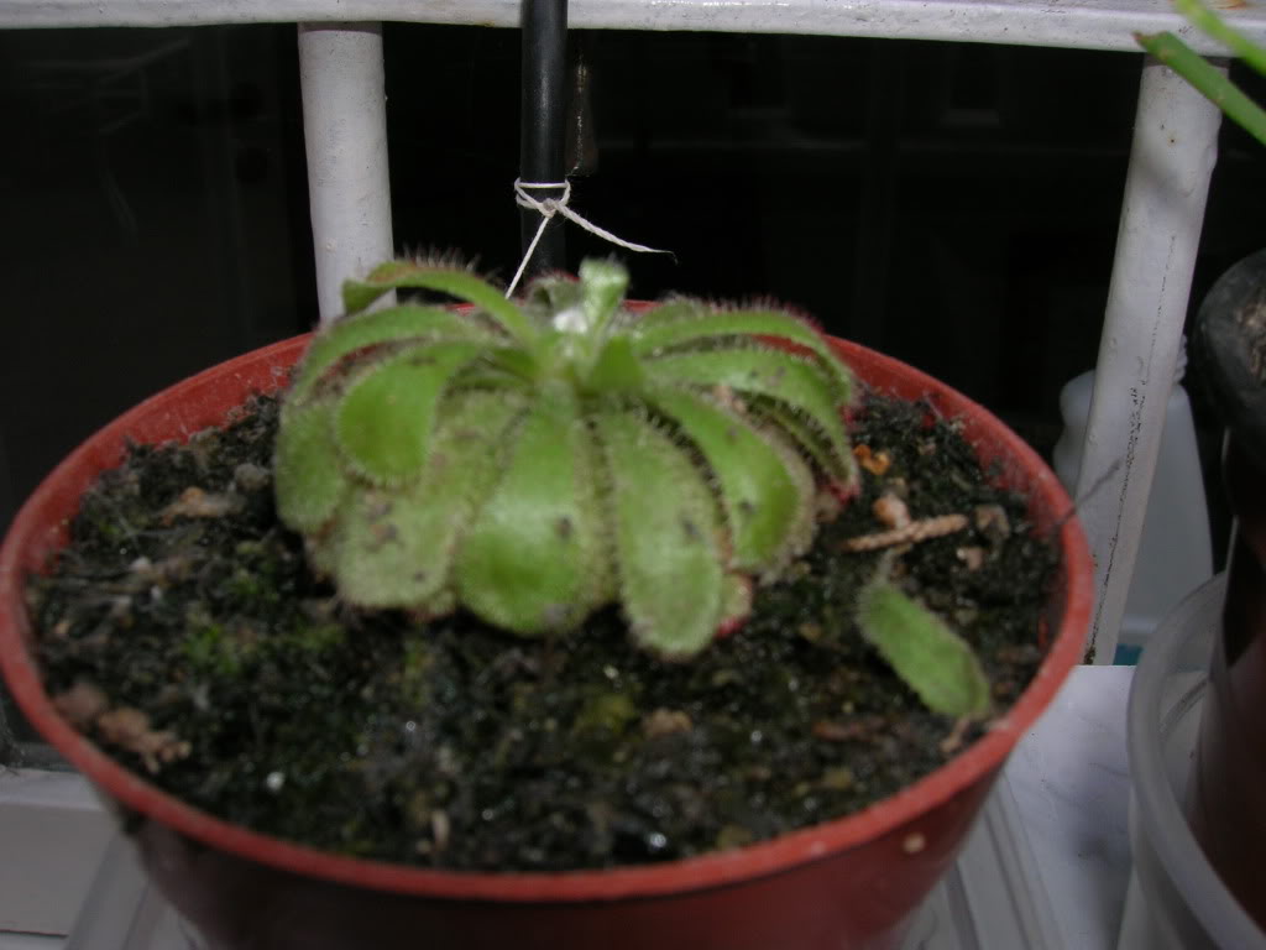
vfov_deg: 41.8
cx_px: 633
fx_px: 1243
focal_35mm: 34
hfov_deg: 54.0
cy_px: 475
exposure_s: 1/60.1
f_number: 4.9
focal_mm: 5.7
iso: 50
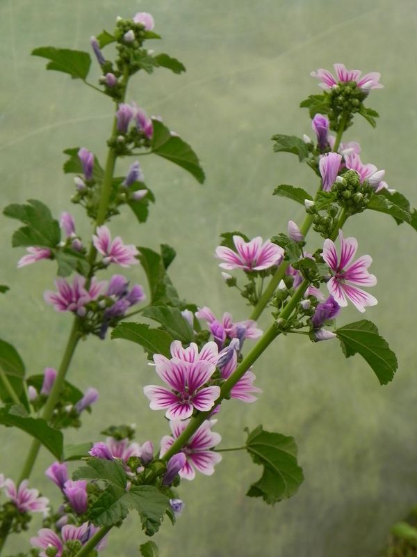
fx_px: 2602
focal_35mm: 162
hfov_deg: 9.2
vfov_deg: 12.2
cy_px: 278
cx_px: 208
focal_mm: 28.8
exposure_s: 1/250
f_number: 5
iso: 160
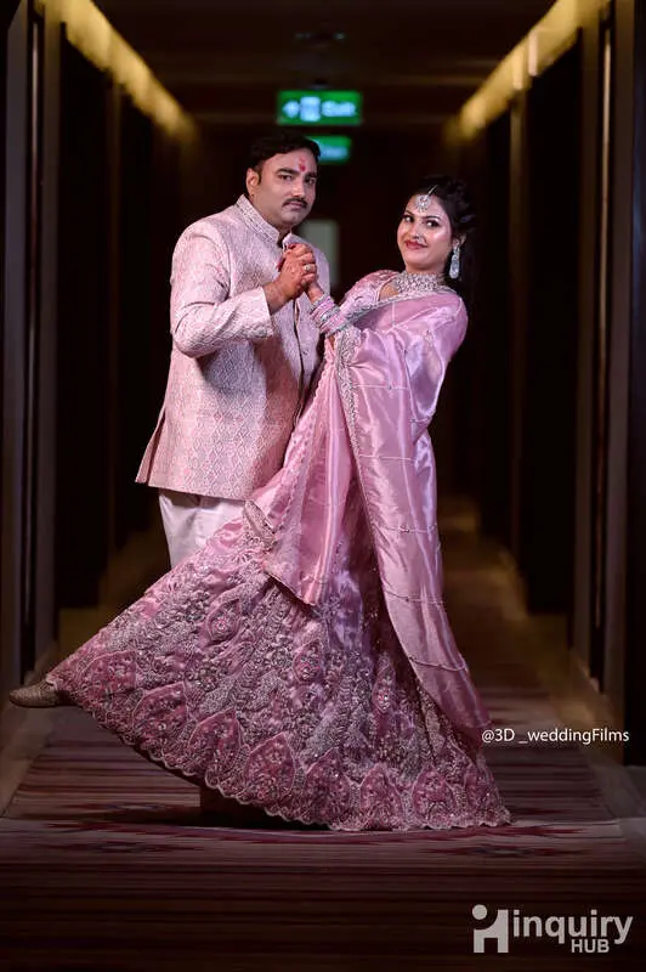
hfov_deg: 6.9
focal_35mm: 200
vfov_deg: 10.3
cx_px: 323
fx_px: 5392
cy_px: 486
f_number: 2.8
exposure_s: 1/250
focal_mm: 200
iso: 400
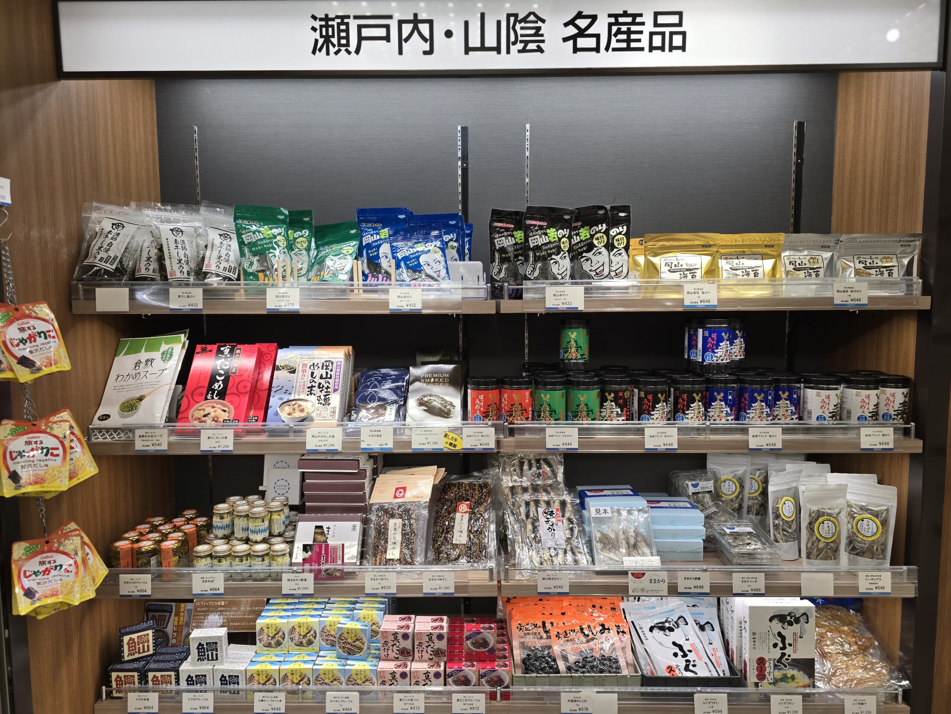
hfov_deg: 73.9
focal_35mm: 23
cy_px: 357
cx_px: 476
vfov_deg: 58.9
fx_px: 632
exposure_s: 1/120
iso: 25
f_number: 1.7
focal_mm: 6.3
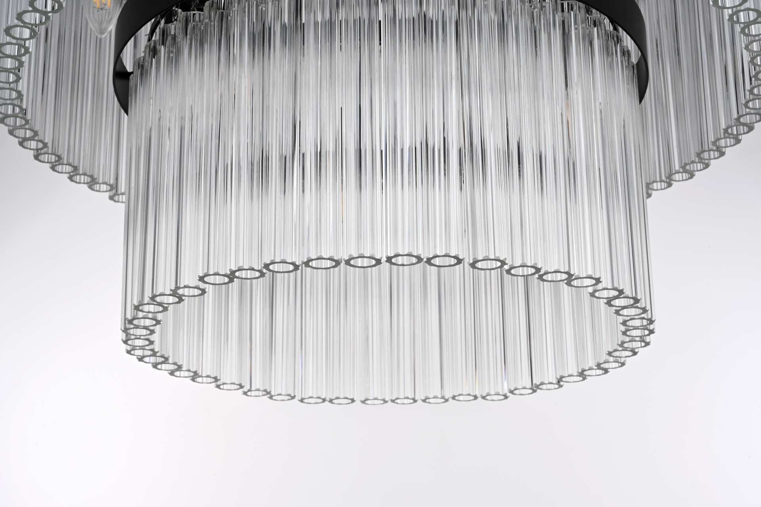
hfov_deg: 28.9
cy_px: 254
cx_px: 380
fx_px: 1479
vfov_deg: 19.4
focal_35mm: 70
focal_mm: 70
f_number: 22
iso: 80
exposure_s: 1/100
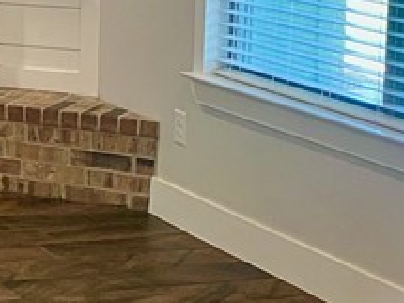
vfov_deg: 11.8
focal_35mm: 124
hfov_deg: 14.1
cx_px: -325
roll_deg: +0.8
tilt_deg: -6.4
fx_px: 1446
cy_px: -13
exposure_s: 1/60
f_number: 1.8
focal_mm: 4.25
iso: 160
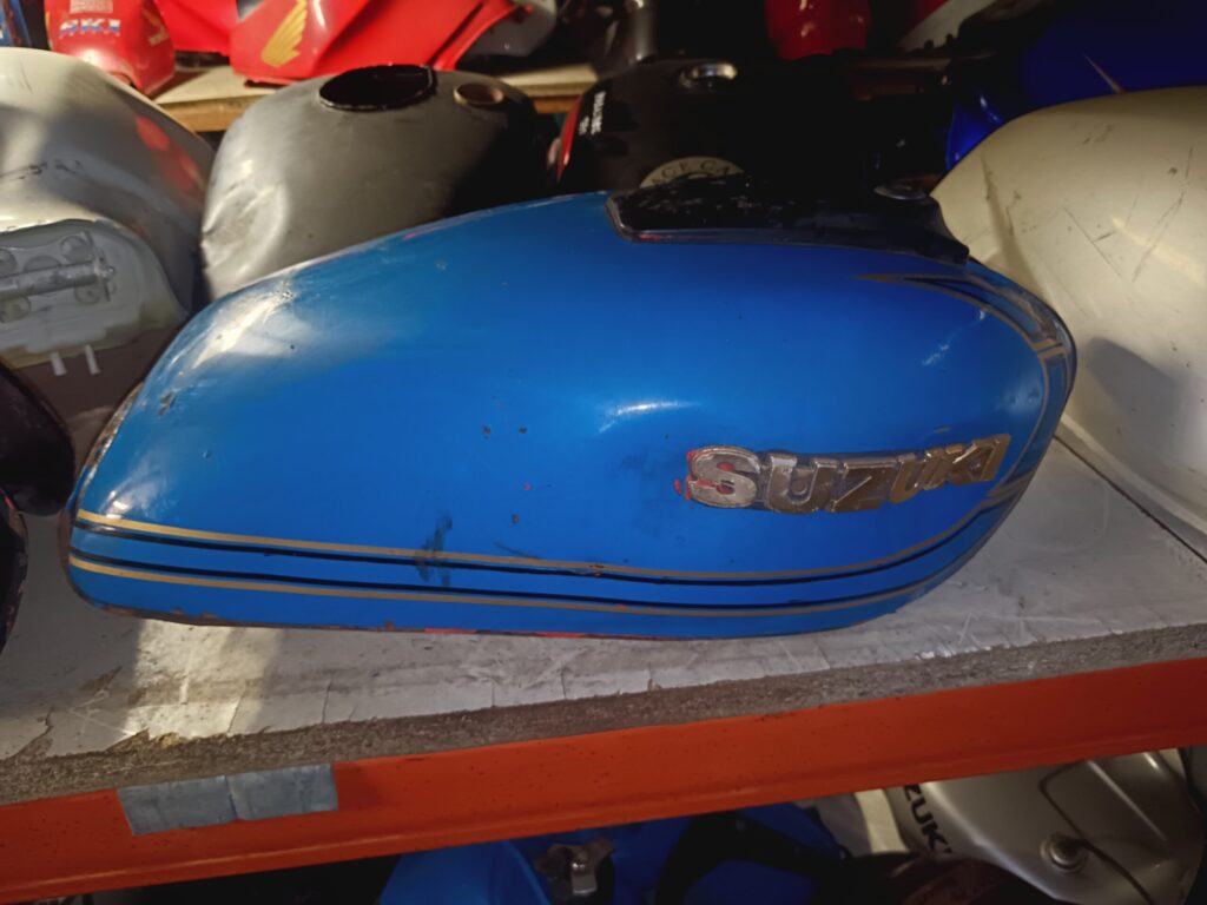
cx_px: 604
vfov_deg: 51.4
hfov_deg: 65.3
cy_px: 452
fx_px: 941
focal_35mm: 27
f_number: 1.9
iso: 1534
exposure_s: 1/25
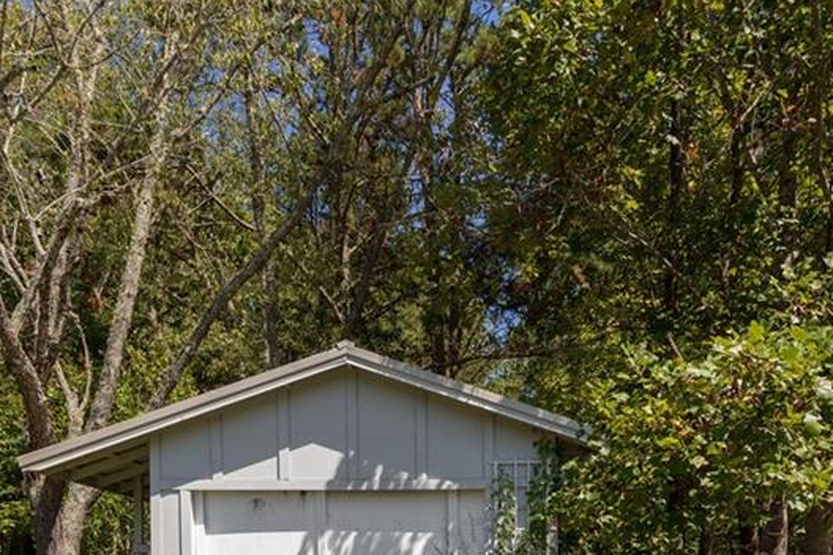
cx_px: 428
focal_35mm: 33
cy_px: 520
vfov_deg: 36.9
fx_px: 764
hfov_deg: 57.2
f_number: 7.1
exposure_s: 1/2000
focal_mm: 17
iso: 320
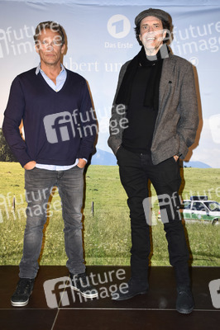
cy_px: 165
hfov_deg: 29.8
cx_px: 110
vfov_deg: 43.6
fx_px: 413
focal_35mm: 45
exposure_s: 1/160
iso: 640
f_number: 5.6
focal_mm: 30
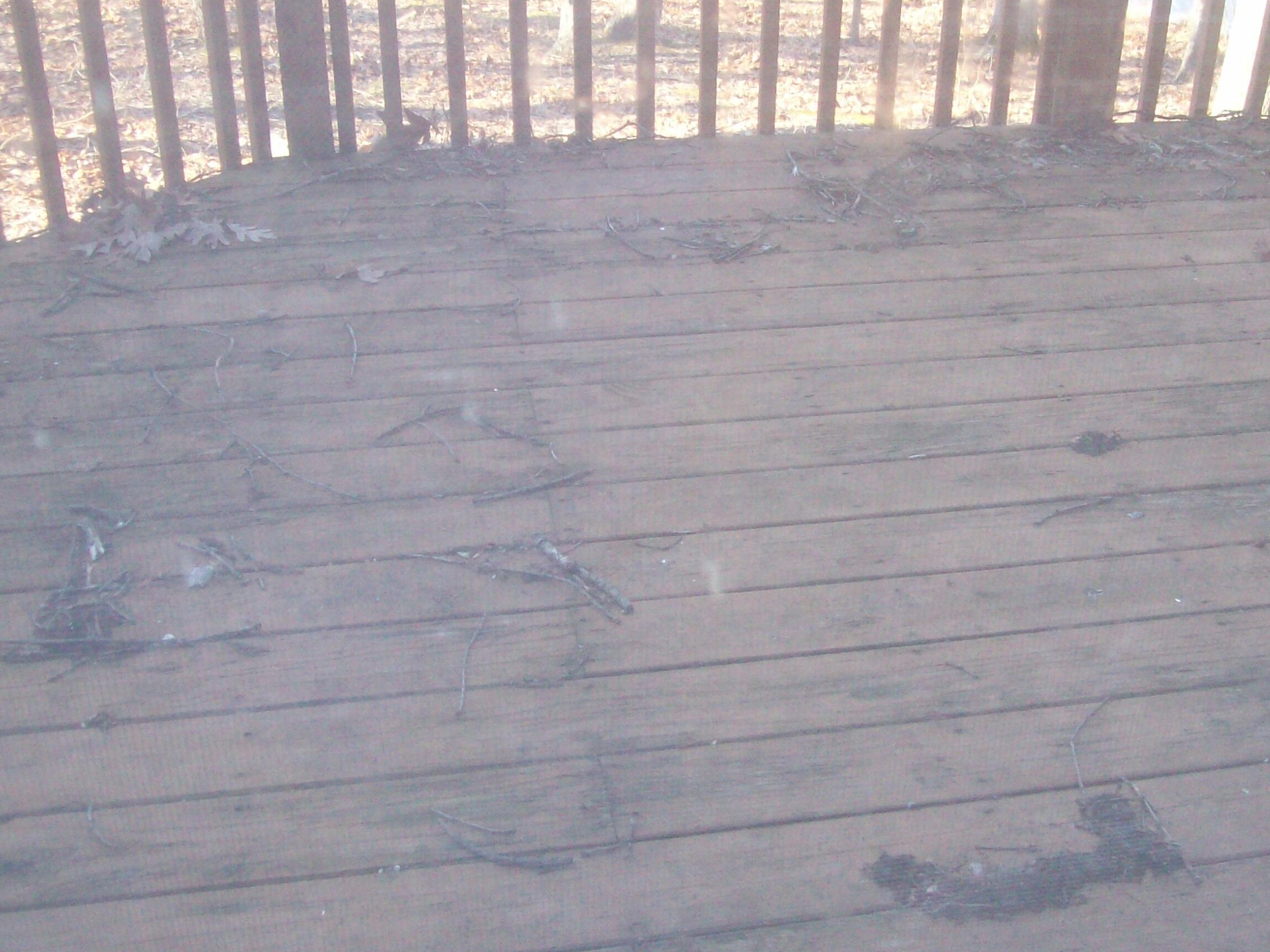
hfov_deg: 40.3
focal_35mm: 47
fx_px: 1724
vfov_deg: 30.9
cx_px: 727
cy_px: 477
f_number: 2.7
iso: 200
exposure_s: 1/116
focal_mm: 6
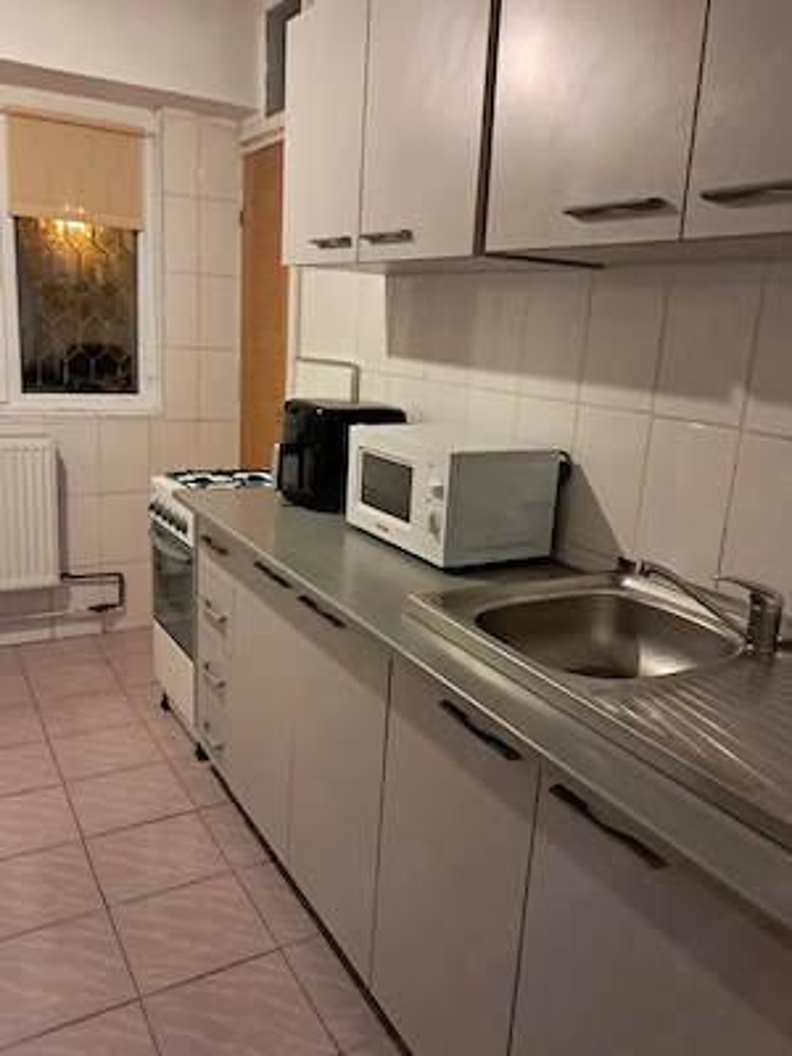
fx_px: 824
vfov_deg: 65.3
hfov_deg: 51.4
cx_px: 396
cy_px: 528
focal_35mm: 27
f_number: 1.8
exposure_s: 1/30
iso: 500
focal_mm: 4
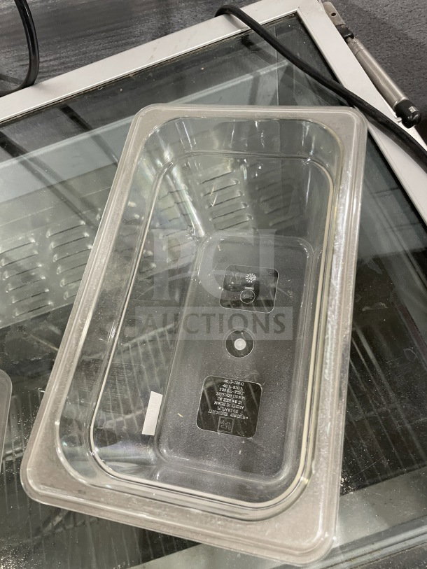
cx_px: 214
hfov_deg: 53.1
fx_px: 428
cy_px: 284
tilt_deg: -66.1
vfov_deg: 67.3
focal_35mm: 26
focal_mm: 4.2
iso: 250
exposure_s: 1/60
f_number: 1.6
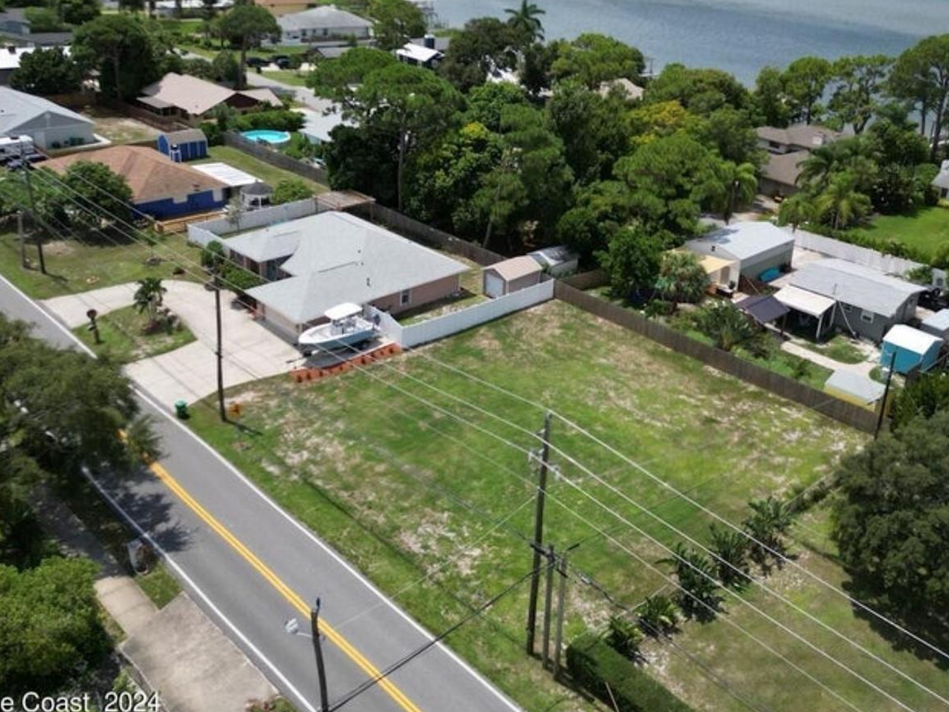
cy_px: 256
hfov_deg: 55.3
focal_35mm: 33
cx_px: 504
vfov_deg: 42.5
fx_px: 905
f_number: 1.7
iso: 120
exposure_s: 1/1000
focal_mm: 6.72
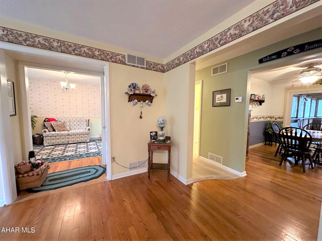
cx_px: 161
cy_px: 120
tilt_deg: -5.8
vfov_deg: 85.7
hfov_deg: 102.1
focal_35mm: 14
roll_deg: -0.4
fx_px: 130
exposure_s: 1/60
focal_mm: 2.22
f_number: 2.2
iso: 640
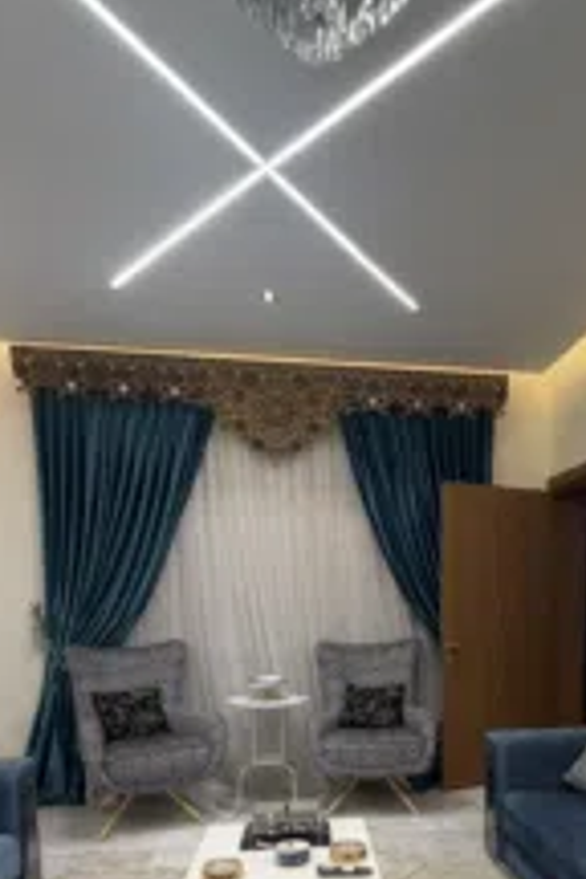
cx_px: 387
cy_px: 680
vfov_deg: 62.7
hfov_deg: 47.2
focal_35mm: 27
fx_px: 659
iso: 160
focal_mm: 2.22
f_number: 2.2
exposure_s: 1/100
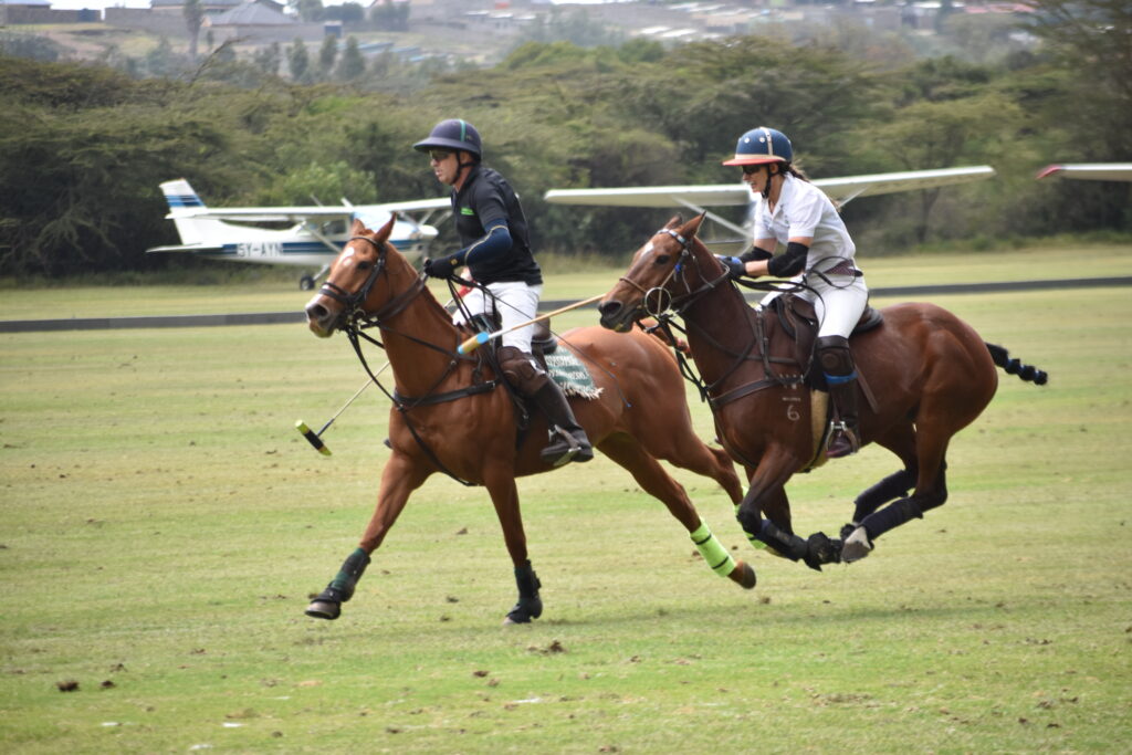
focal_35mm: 292
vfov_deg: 4.7
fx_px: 9198
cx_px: 566
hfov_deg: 7.0
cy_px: 378
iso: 400
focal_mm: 195
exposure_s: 1/800
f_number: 5.3
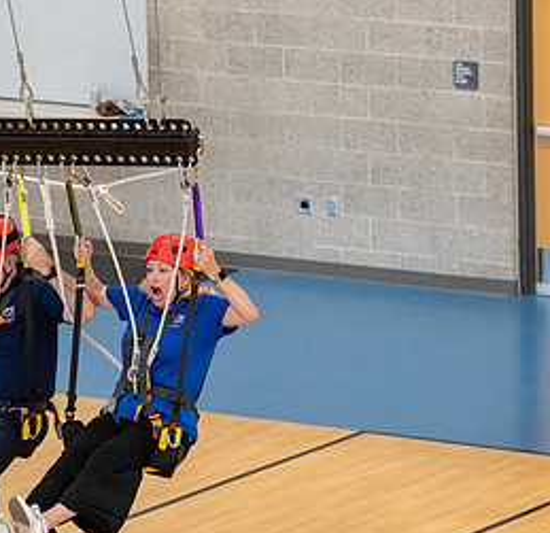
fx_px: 5381
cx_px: 191
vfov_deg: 5.7
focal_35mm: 304
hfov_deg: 5.8
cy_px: 238
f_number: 2.8
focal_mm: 135
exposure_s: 1/1000
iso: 6400
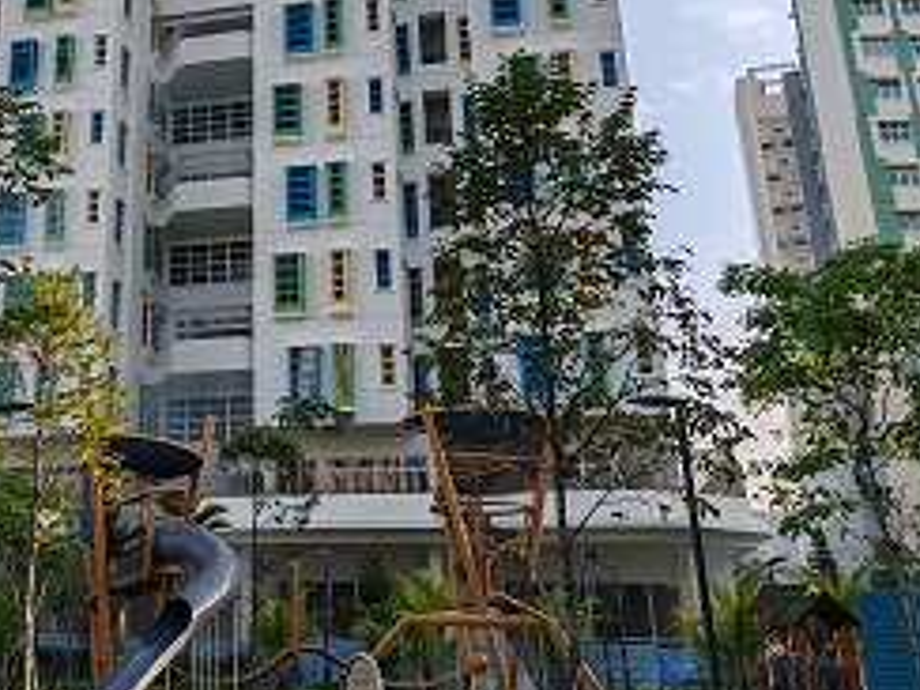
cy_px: 205
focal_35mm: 45
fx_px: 1196
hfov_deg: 40.5
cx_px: 198
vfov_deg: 31.8
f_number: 1.9
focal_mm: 6.12
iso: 50
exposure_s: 1/460
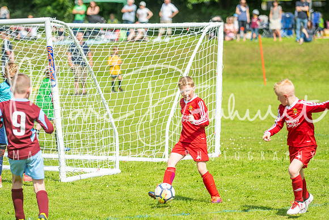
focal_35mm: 188
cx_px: 164
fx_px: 1714
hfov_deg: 11.0
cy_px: 110
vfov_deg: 7.3
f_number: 3.2
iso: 250
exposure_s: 1/3200
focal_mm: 125
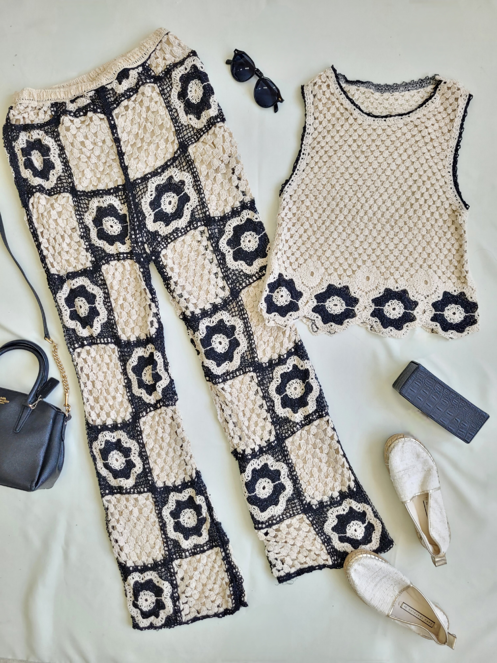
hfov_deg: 53.1
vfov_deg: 67.3
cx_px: 248
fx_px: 498
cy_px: 332
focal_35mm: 26
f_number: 1.8
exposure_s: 1/100
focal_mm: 5.4
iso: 160
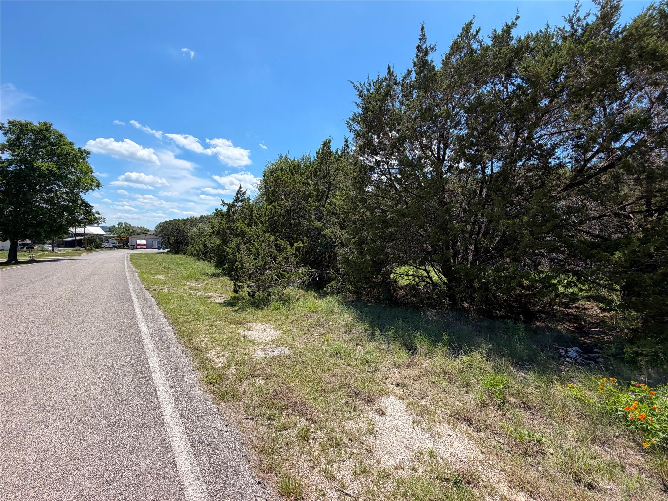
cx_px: 334
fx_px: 270
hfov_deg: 102.1
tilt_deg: -3.3
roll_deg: -1.2
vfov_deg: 85.7
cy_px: 250
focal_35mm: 14
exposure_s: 1/770
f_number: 2.2
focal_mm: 2.22
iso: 25
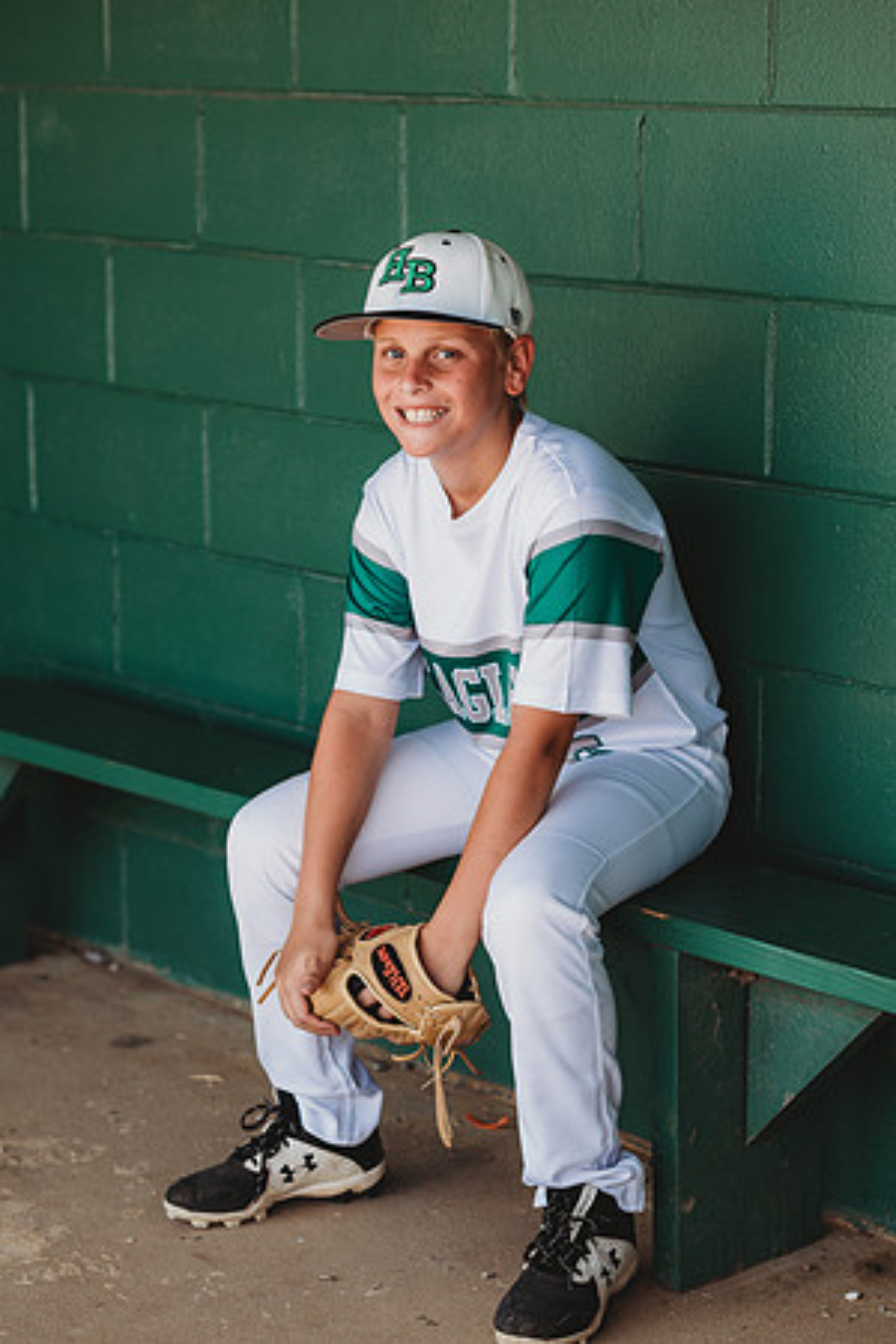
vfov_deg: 23.9
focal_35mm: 85
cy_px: 672
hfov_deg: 16.1
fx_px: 3173
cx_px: 448
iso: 100
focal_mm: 85
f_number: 2.8
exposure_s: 1/160
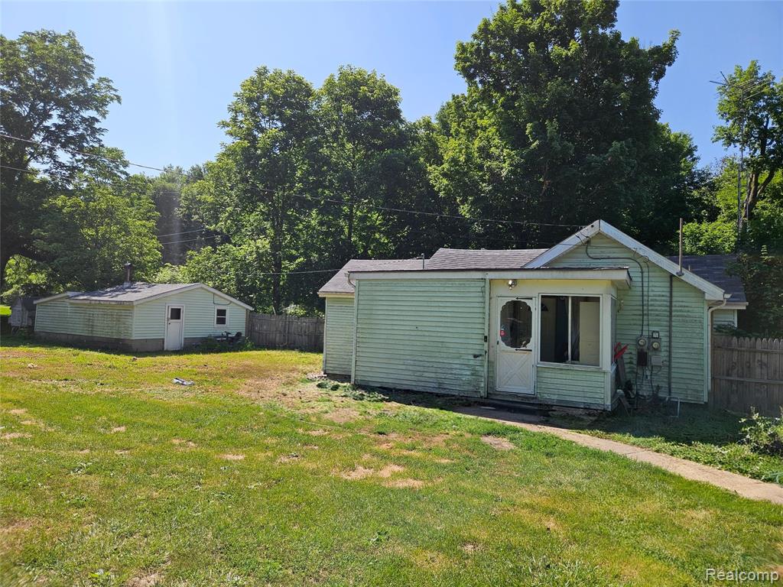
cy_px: 294
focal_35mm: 23
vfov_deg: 58.9
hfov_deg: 73.9
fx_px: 520
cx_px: 392
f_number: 1.8
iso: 25
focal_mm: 5.4
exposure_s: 1/1517
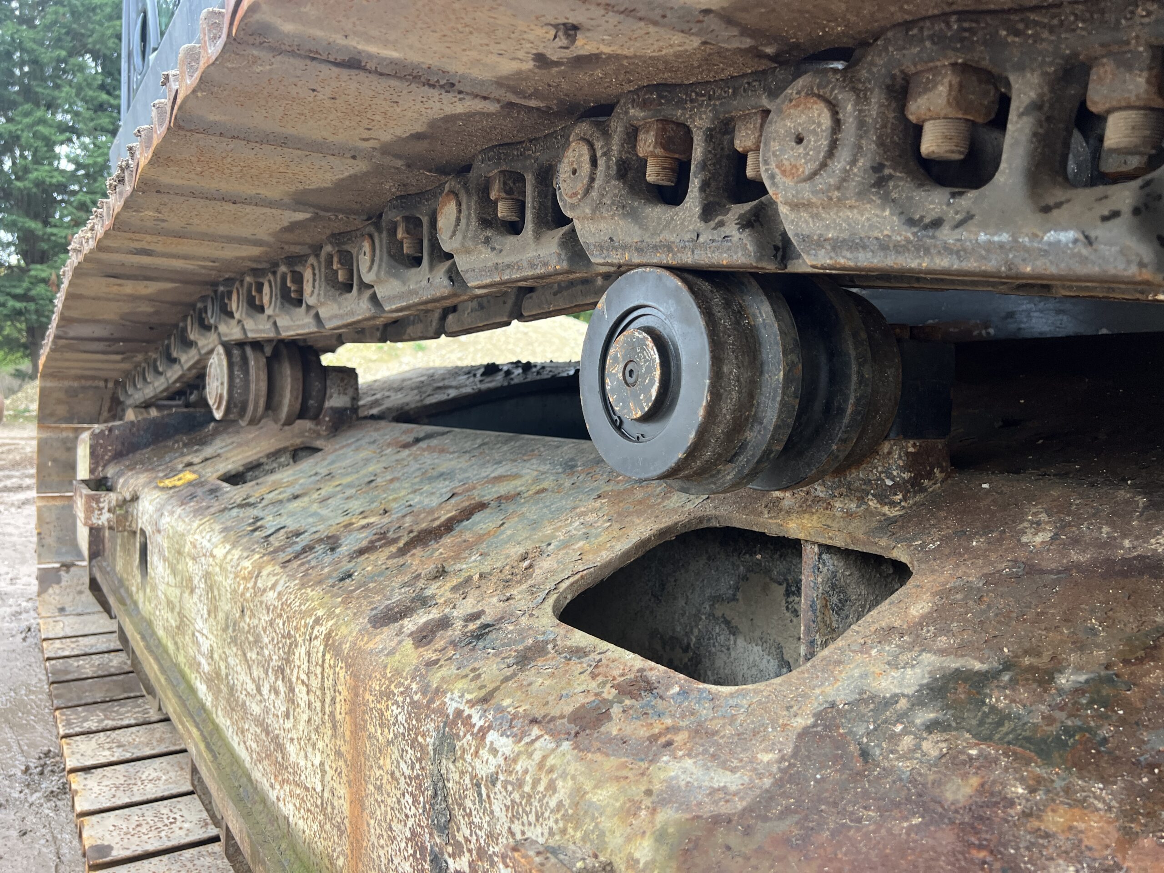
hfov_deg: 67.3
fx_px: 874
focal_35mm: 26
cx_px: 582
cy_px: 436
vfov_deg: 53.1
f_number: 1.5
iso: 100
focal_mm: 5.7
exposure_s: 1/121
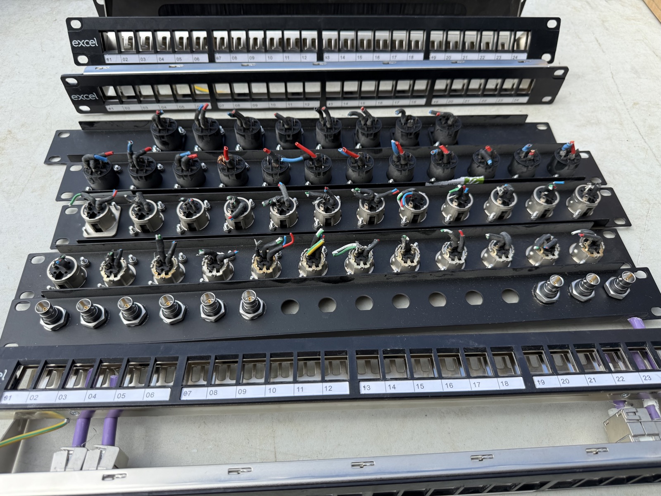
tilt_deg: -56.0
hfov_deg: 71.6
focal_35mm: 24
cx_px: 330
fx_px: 458
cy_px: 248
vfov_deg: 56.8
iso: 100
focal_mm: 6.76
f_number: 1.78
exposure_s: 1/1653
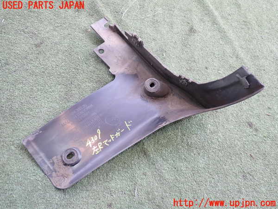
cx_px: 139
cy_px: 104
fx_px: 241
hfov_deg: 60.0
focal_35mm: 30
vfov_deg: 46.8
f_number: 2.3
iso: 200
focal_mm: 5.4
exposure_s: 1/60
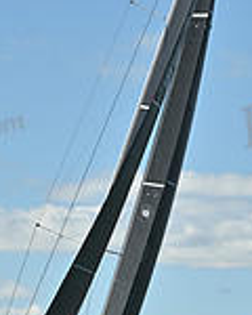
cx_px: 133
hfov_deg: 5.0
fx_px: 2871
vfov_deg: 6.3
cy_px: 233
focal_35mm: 308
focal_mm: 85
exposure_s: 1/1600
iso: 320
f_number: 8
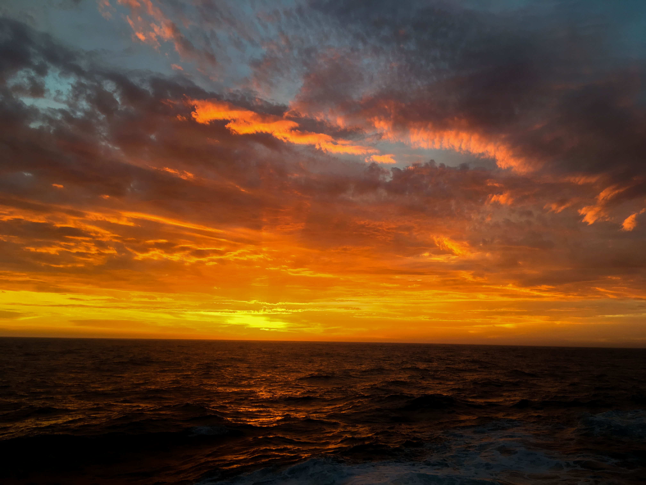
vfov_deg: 48.2
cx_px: 323
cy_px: 242
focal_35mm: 29
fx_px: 541
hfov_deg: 61.7
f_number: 2.2
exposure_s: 1/100
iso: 32
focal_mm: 4.15
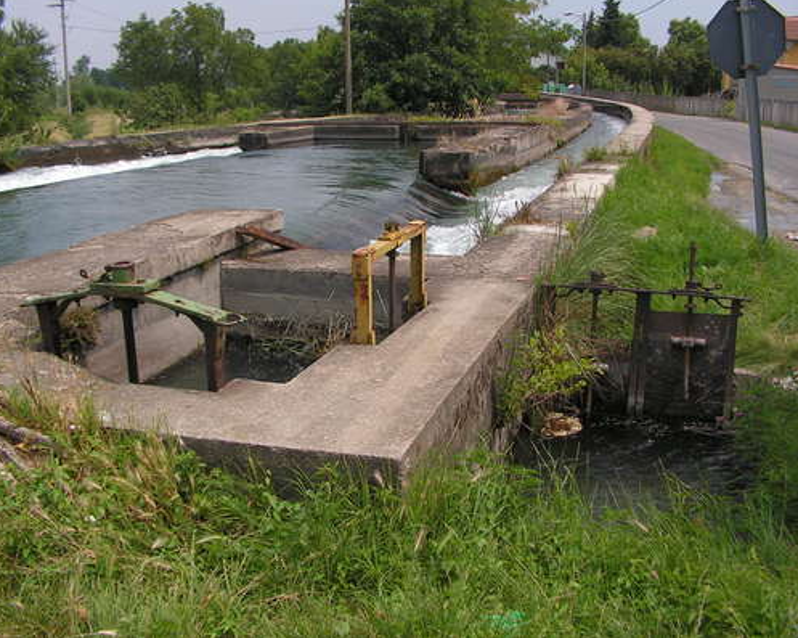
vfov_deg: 39.1
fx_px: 897
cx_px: 370
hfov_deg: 47.9
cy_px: 316
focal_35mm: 38
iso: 64
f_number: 3.2
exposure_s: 1/800
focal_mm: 6
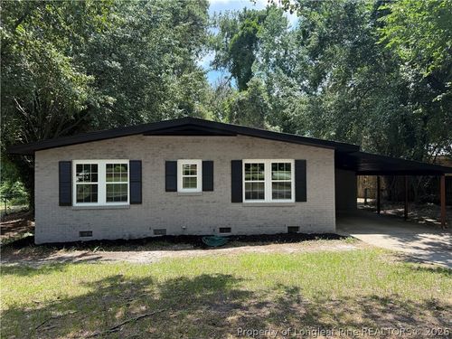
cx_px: 226
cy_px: 170
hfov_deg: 71.6
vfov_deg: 56.8
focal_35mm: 24
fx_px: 313
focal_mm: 6.76
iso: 80
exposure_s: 1/1091
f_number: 1.78
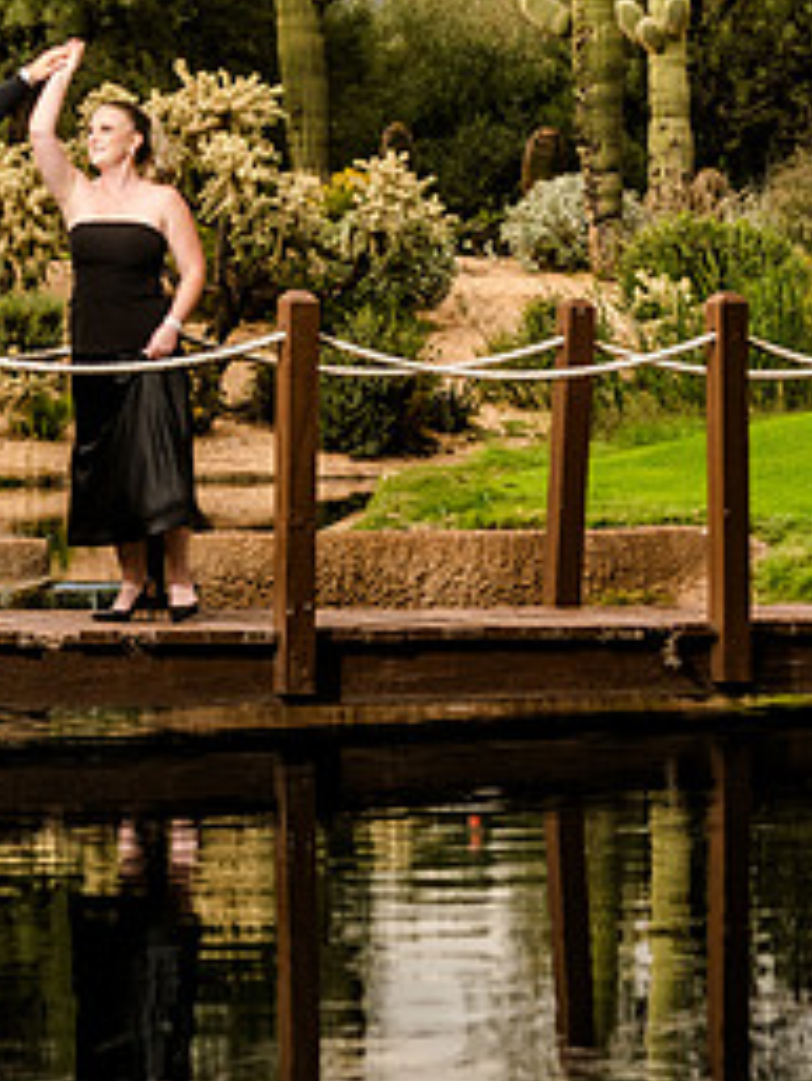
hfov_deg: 7.6
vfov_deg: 10.1
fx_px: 6094
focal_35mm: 195
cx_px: 265
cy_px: 547
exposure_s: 1/200
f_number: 5.6
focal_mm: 116
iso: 400
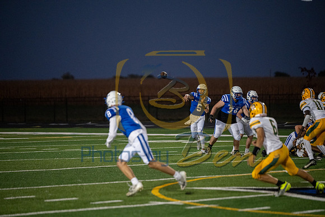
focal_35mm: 200
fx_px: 1806
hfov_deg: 10.3
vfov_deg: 6.9
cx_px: 162
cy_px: 108
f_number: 2.8
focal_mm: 200
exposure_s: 1/1250
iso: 2500
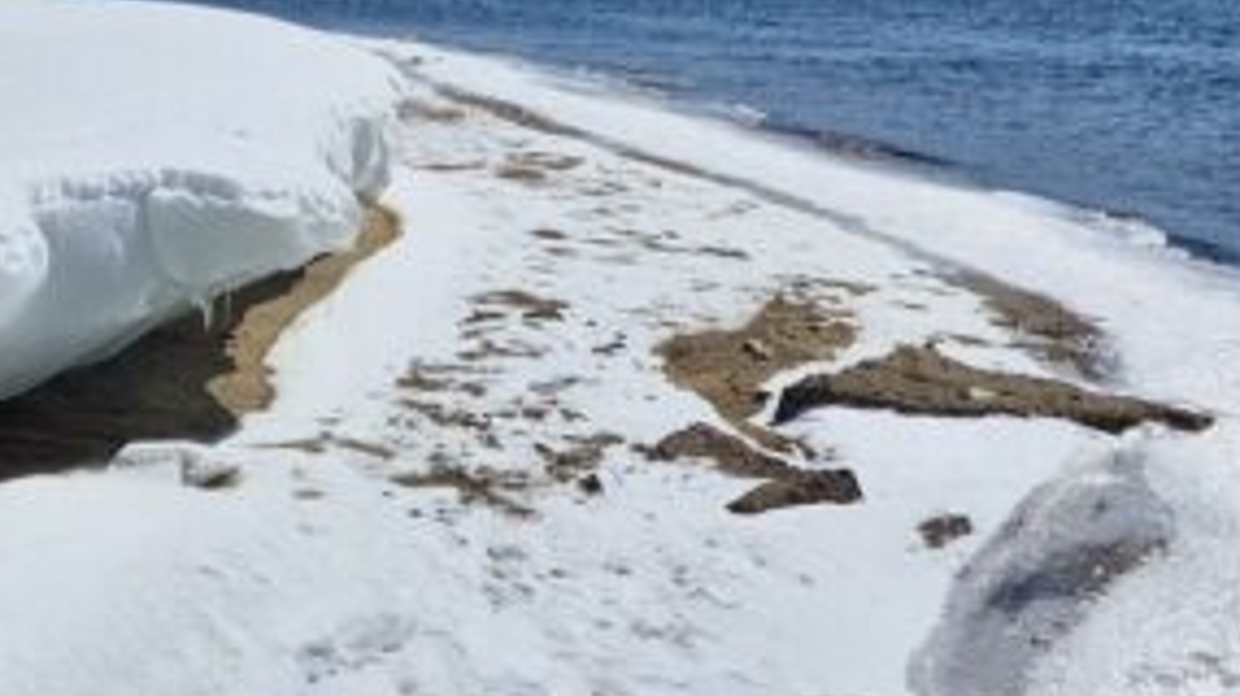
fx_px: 2958
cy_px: -187
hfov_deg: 23.5
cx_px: 905
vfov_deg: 13.0
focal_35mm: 90
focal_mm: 5.4
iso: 32
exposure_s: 1/7696
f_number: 1.8
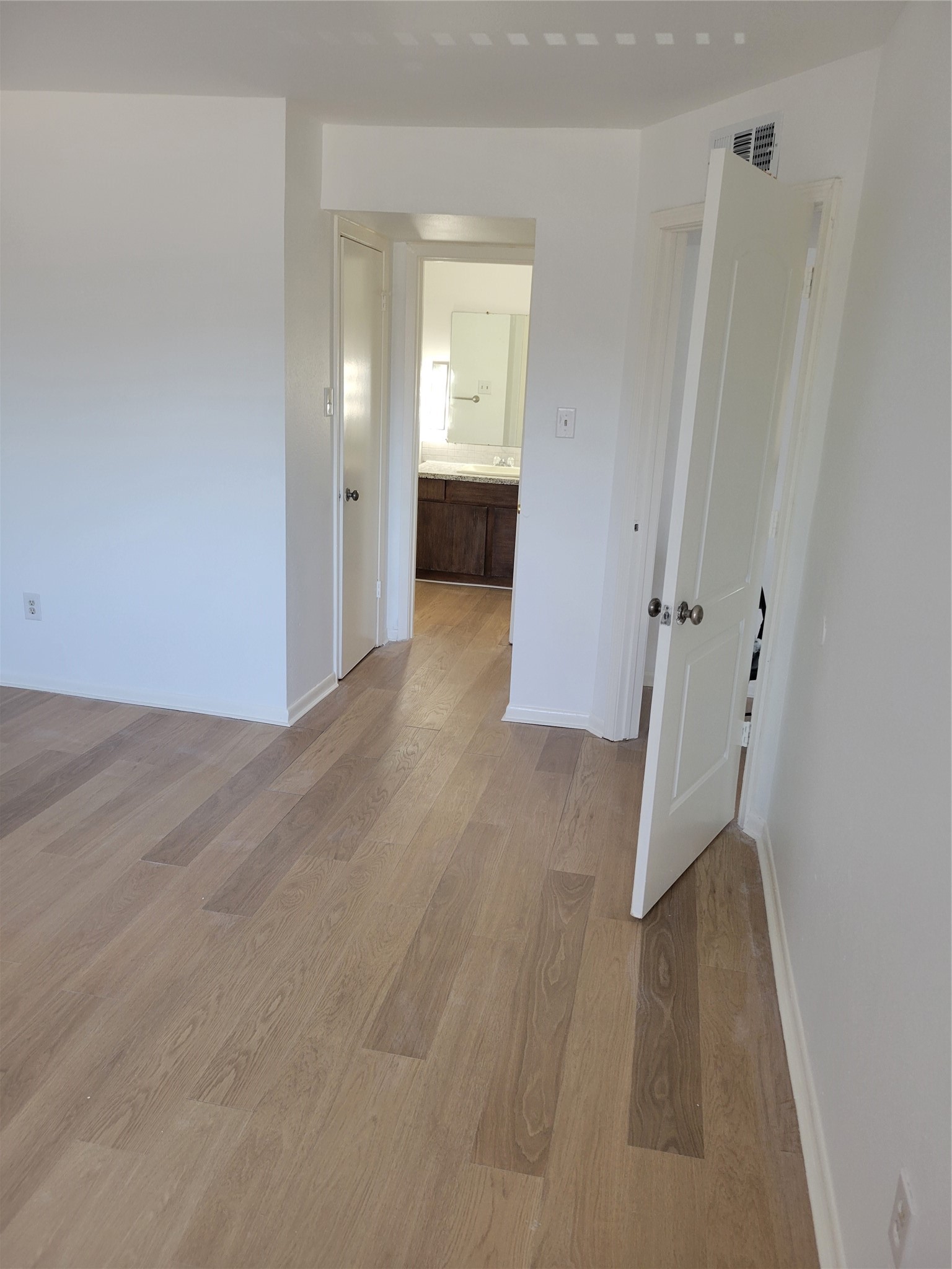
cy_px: 634
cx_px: 476
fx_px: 953
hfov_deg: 53.1
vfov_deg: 67.3
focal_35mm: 26
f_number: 1.8
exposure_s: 1/120
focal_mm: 5.4
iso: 160
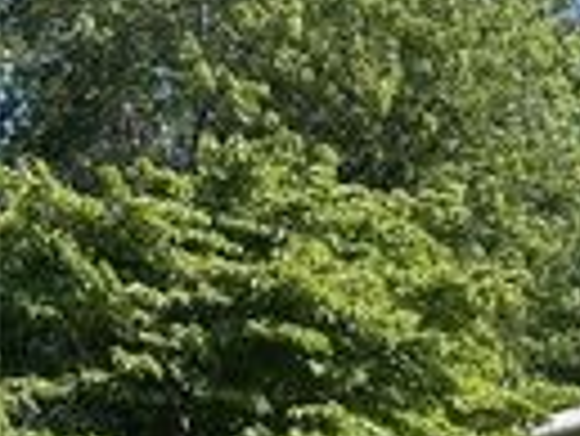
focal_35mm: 201
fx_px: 3371
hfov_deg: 9.3
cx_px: 1120
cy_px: 717
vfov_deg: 7.2
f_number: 1.6
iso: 32
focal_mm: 5.96
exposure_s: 1/1590
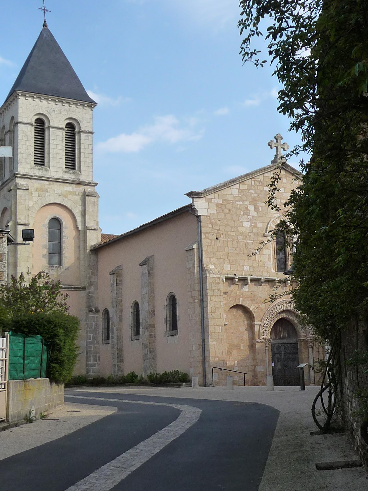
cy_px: 246
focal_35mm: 50
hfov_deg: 29.1
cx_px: 184
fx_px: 709
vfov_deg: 38.2
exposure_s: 1/800
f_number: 3.4
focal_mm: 5
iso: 160
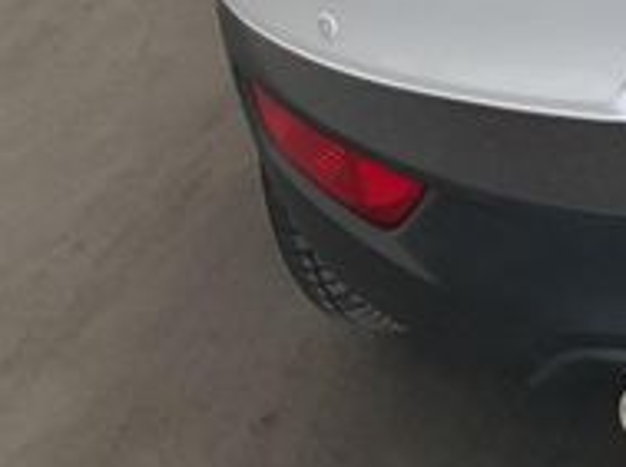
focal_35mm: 123
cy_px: -338
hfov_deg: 13.8
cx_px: 1219
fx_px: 2220
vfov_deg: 11.3
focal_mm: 3
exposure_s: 1/122
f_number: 1.8
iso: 64
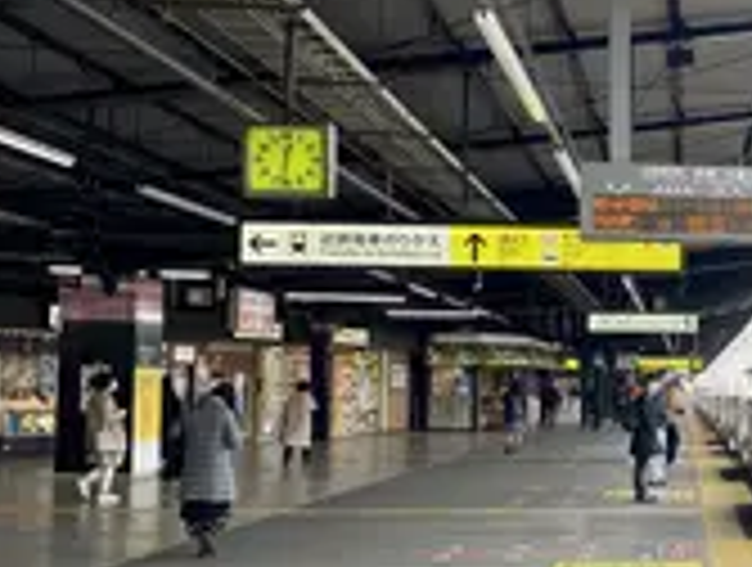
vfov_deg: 24.8
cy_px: 353
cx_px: 766
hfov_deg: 30.2
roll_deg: +0.7
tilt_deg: +1.1
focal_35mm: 59
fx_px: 1284
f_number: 1.8
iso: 32
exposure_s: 1/289
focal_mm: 4.25
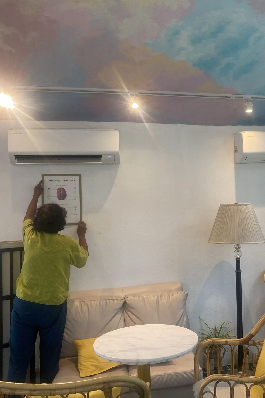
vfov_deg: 51.9
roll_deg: +1.9
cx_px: 205
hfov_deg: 35.0
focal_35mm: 37
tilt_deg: -0.4
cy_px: 196
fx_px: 409
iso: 80
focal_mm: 4.25
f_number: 1.8
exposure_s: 1/100
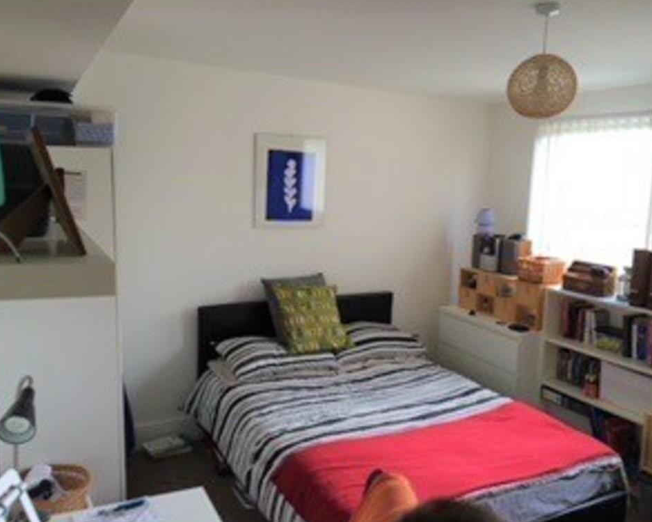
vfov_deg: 45.8
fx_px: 618
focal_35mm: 32
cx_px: 338
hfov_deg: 55.6
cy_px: 264
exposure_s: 1/60
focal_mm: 4.12
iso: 32
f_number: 2.2
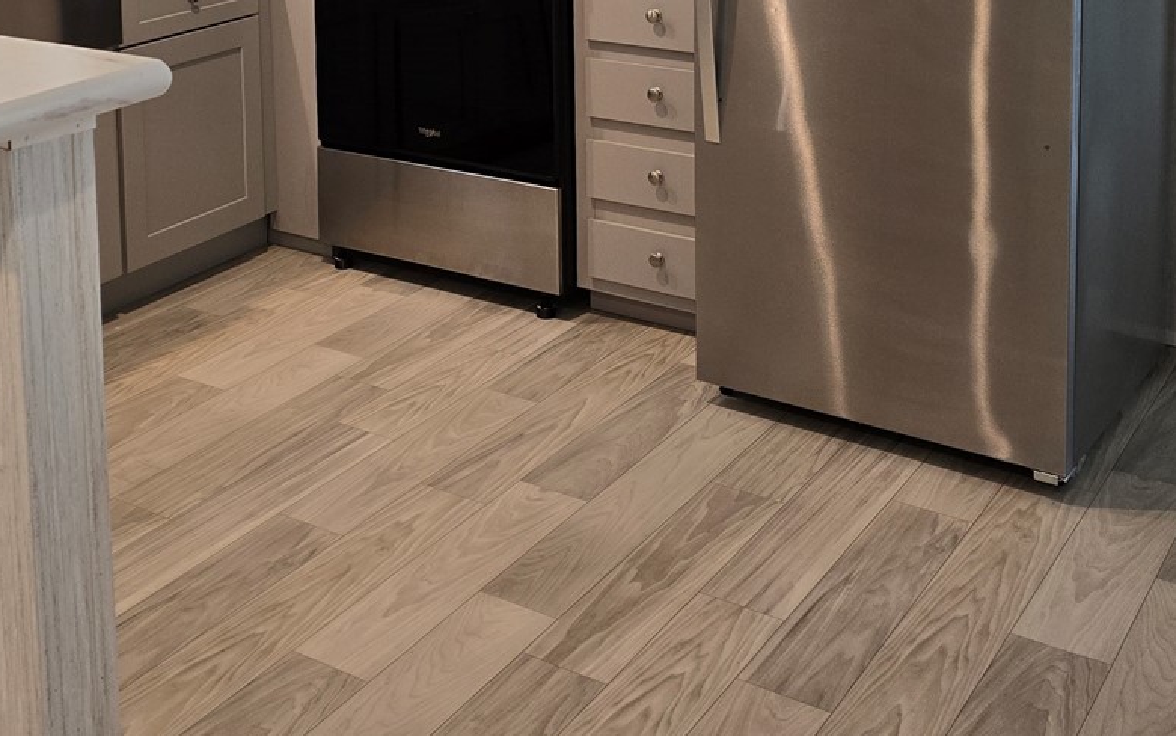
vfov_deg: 23.9
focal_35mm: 50
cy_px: -109
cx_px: 413
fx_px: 1603
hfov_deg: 39.9
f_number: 1.7
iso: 200
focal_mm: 6.3
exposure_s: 1/120
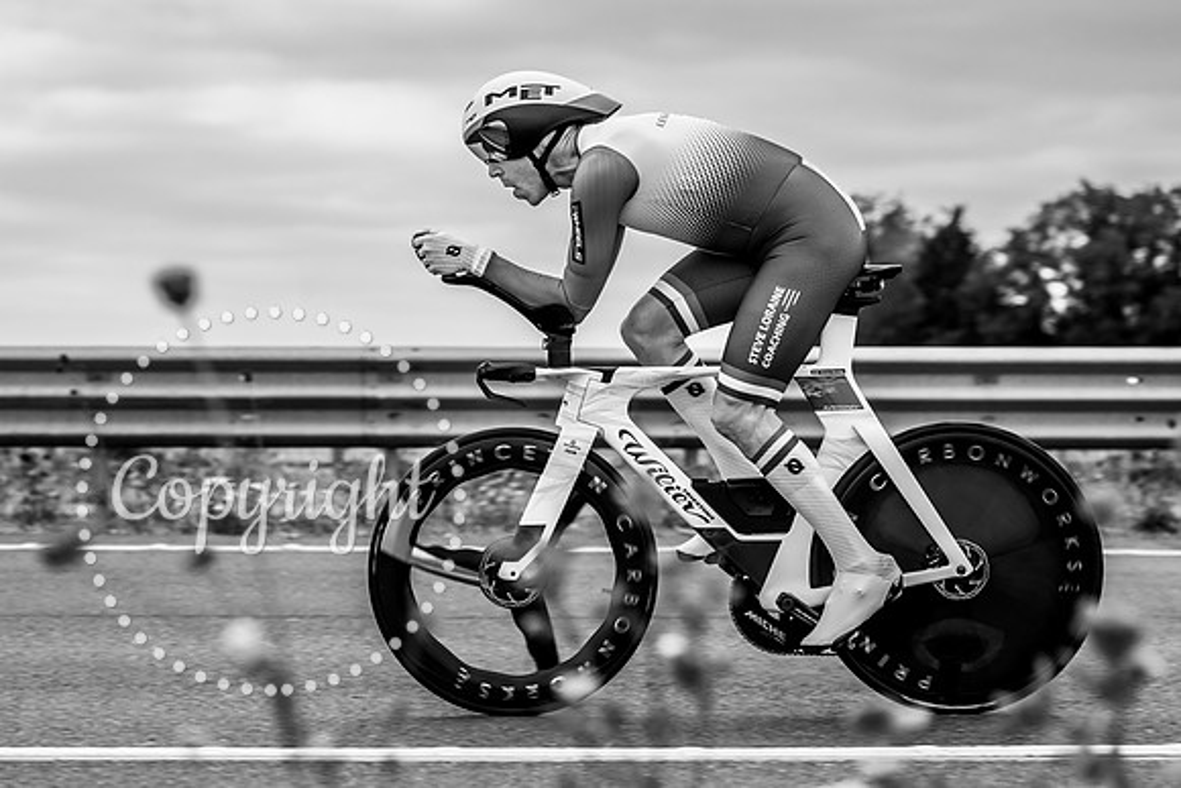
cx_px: 527
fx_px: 3136
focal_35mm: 96
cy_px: 429
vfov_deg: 14.3
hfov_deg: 21.3
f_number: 3.5
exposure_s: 1/800
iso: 100
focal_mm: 70
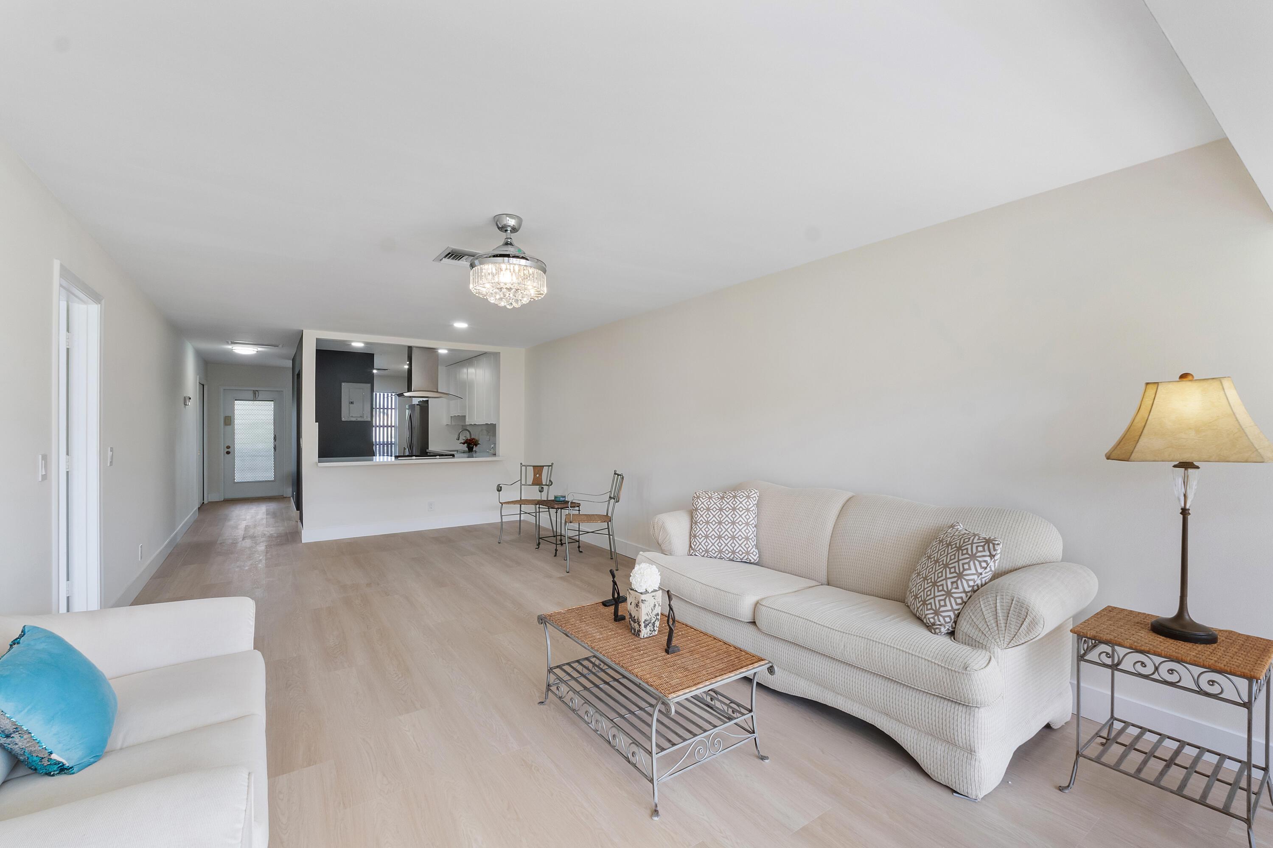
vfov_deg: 77.3
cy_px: 424
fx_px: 530
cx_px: 636
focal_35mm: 15
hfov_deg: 100.4
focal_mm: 10
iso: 160
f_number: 11
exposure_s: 1/25
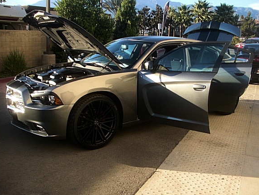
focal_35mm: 40
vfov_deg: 35.9
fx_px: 299
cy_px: 104
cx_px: 138
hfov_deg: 46.8
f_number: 2.8
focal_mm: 6.3
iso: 50
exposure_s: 1/200
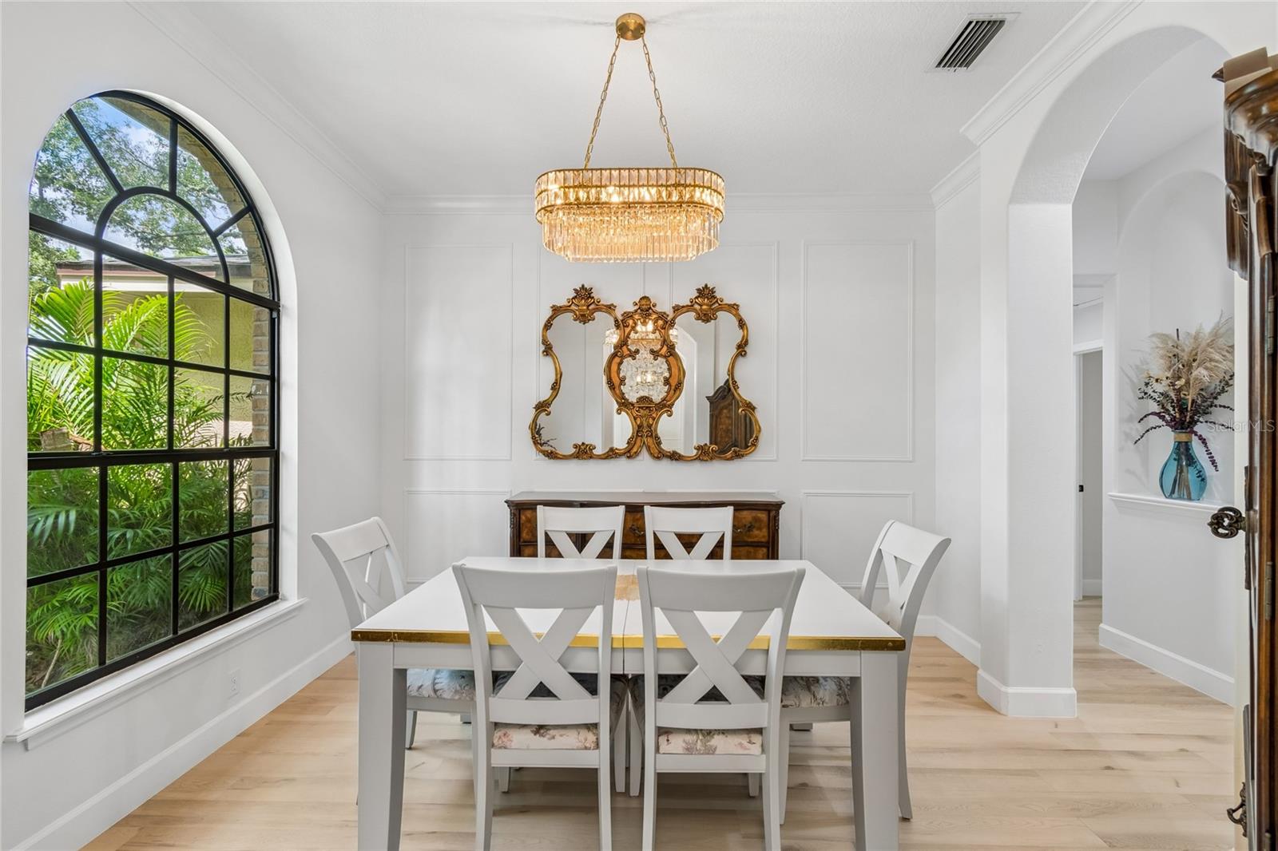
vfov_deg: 77.3
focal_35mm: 15
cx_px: 639
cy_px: 426
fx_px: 532
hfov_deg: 100.4
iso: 100
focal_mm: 10
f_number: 7.1
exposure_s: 1/13
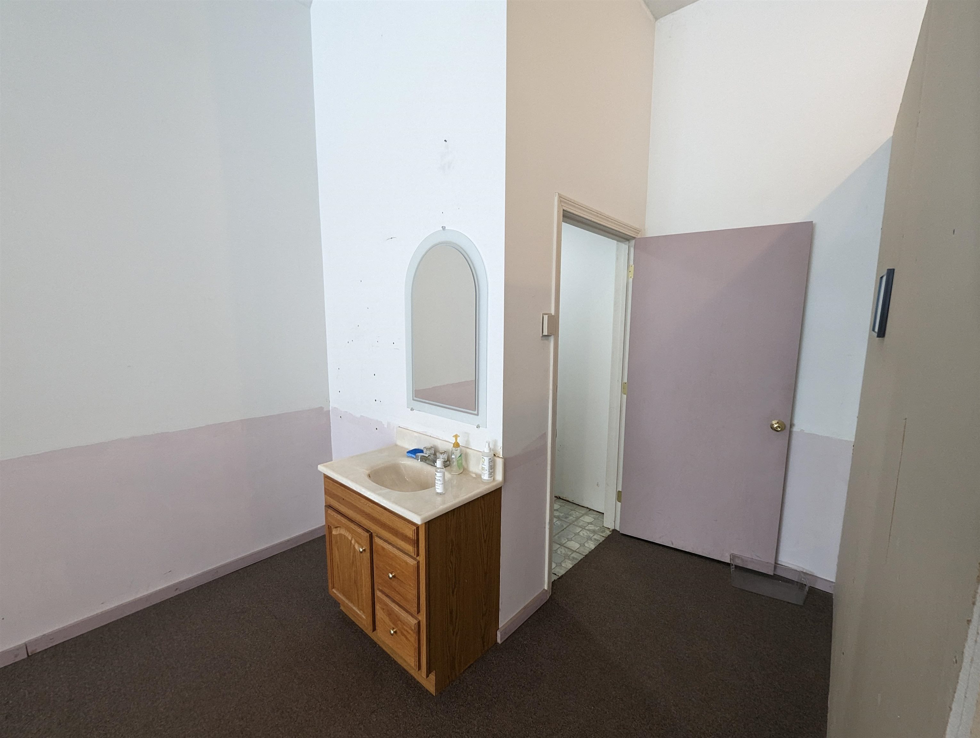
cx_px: 490
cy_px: 369
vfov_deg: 90.1
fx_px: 369
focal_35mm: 13
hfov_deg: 106.1
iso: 147
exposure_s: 1/24
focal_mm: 1.95
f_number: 2.2
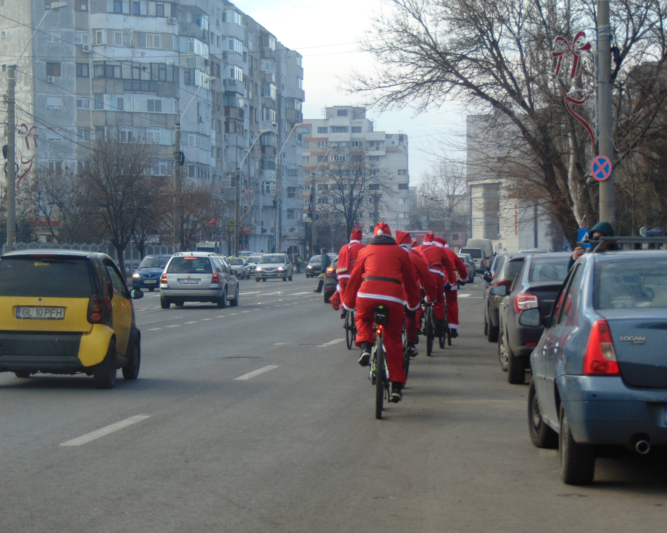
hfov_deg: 17.0
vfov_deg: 13.6
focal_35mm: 113
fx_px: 2231
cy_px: 265
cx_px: 353
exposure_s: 1/250
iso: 80
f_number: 3.9
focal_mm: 19.4
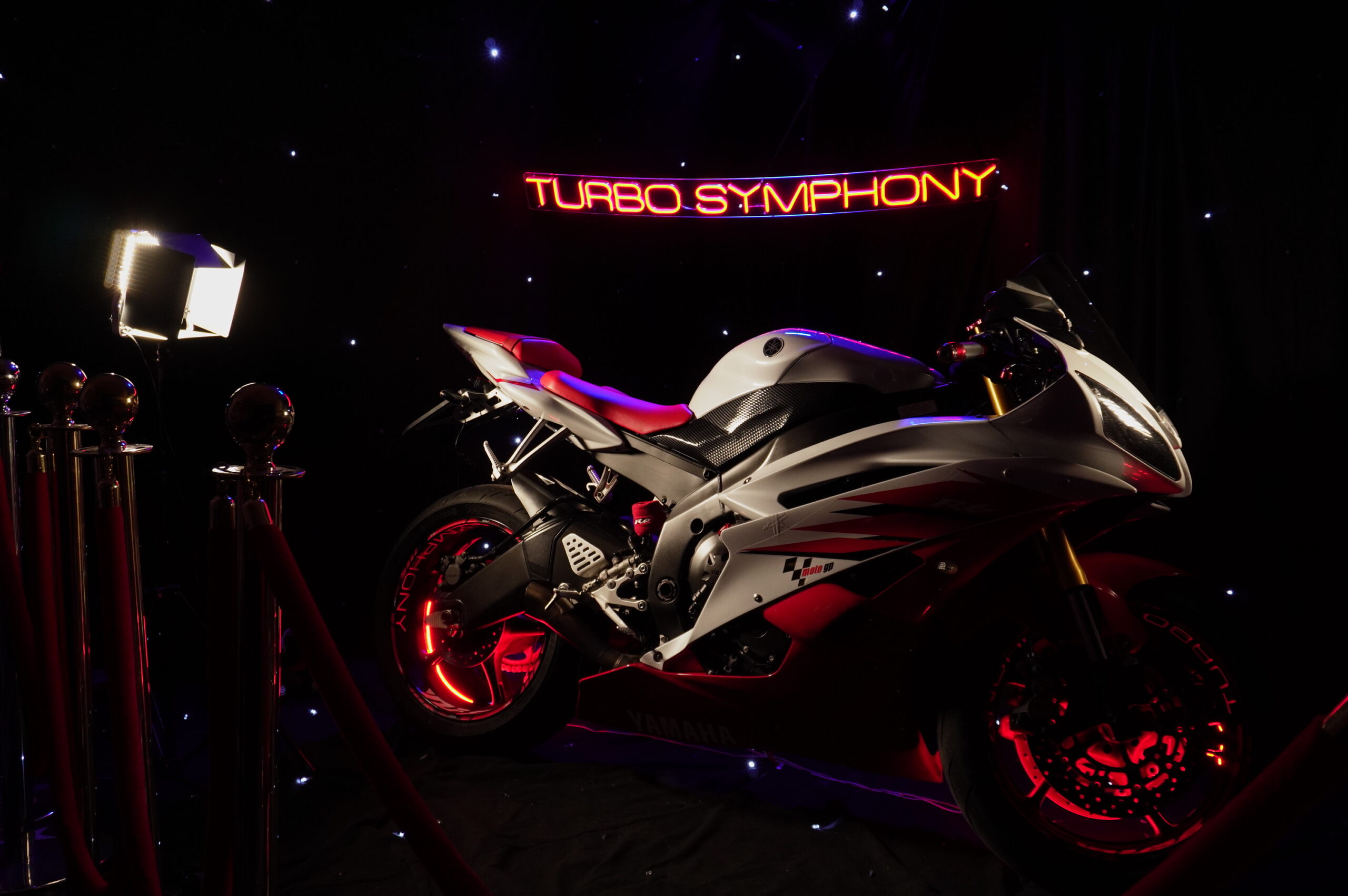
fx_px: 1291
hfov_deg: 55.1
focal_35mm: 34
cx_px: 674
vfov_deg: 38.3
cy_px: 448
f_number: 5
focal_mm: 23
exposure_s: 1/30
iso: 800
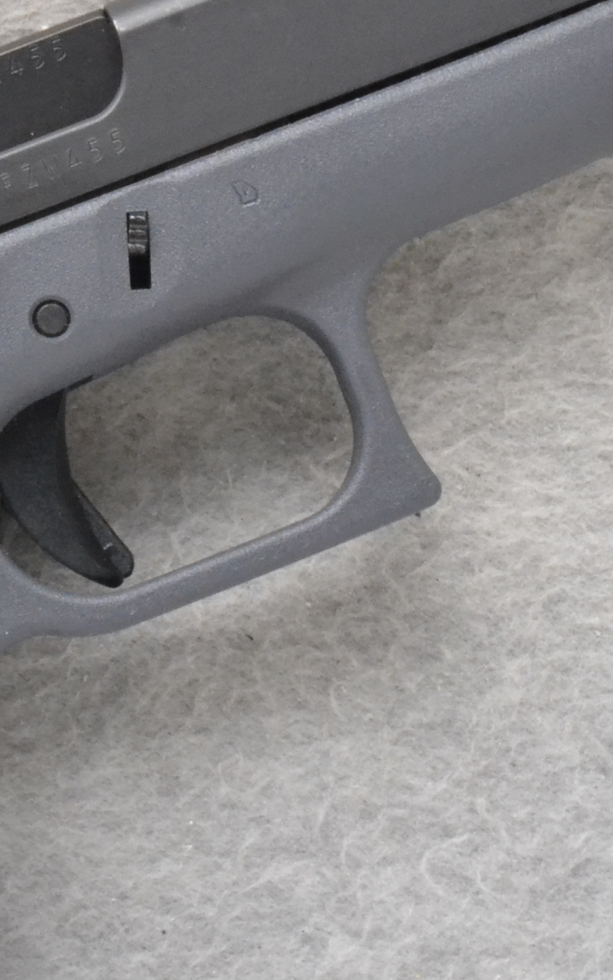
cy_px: 557
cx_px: -57
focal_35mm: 171
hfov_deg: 7.6
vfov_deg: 12.2
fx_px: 4576
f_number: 20
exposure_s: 1/160
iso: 3200
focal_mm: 45
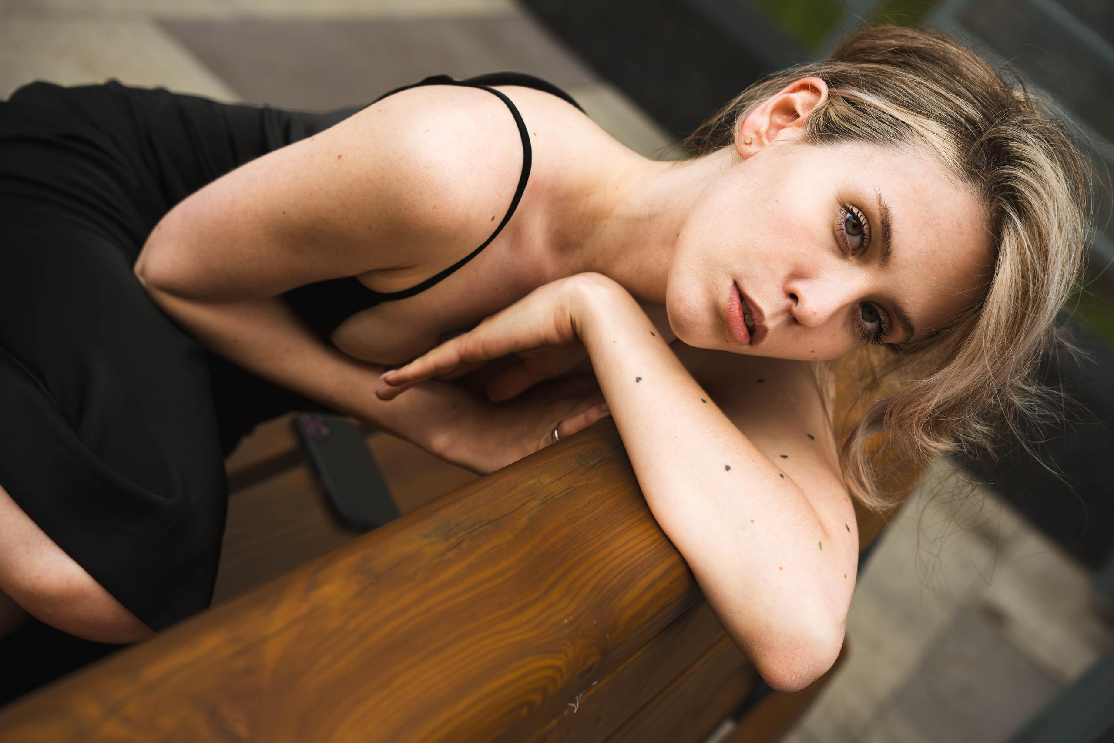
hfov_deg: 33.0
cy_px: 372
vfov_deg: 22.4
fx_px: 1878
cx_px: 557
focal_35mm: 61
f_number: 4.5
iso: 1600
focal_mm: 60.7
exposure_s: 1/640
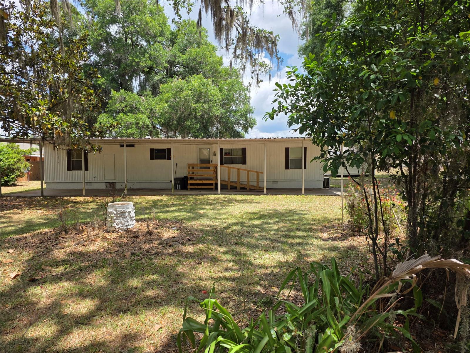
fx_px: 312
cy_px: 176
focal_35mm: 23
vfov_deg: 58.9
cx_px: 235
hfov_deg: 73.9
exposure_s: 1/3474
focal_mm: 6.3
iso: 80
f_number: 1.7
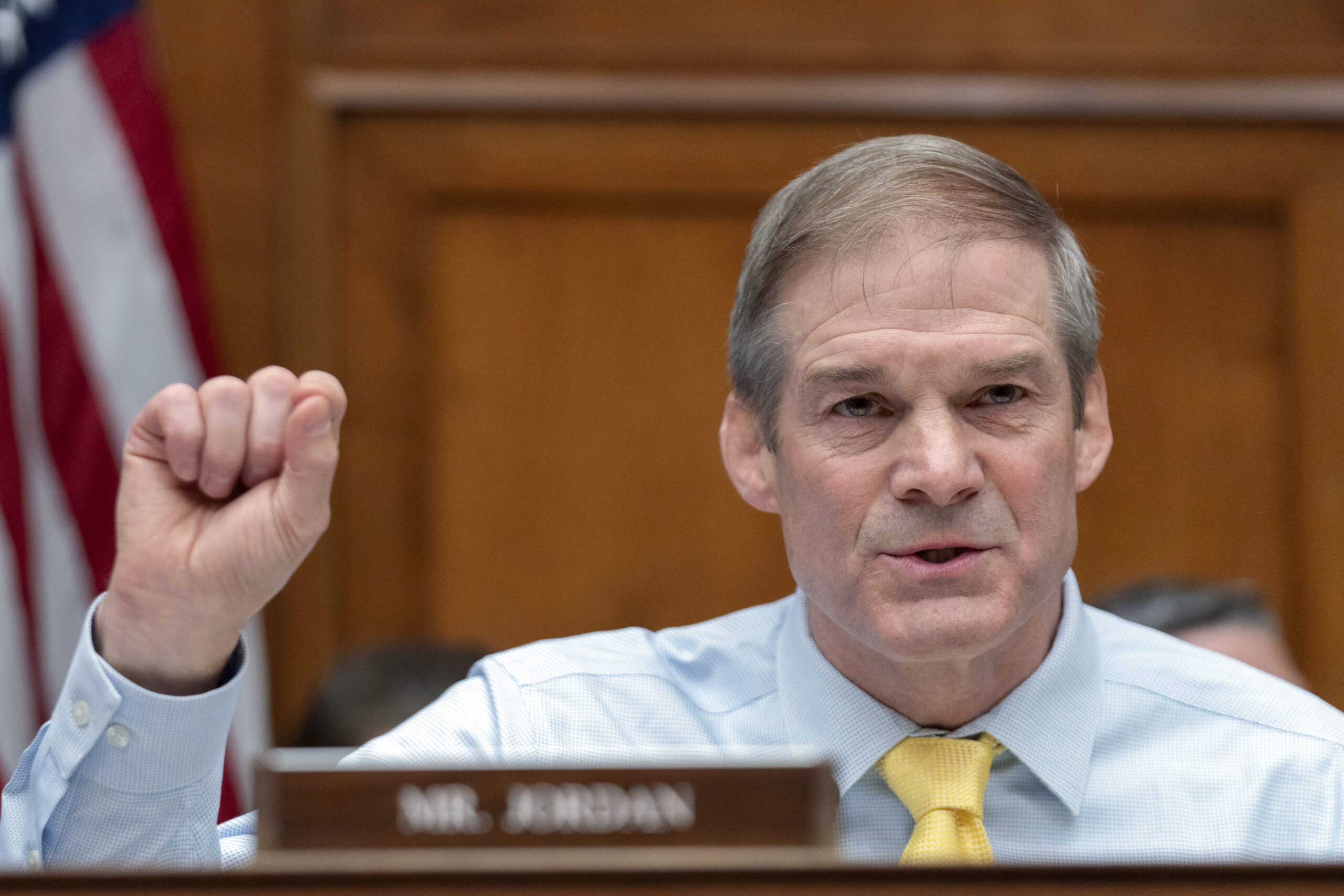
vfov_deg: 9.8
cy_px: 448
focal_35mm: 140
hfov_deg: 14.7
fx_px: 5227
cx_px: 672
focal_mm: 140
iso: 2000
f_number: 3.2
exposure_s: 1/800
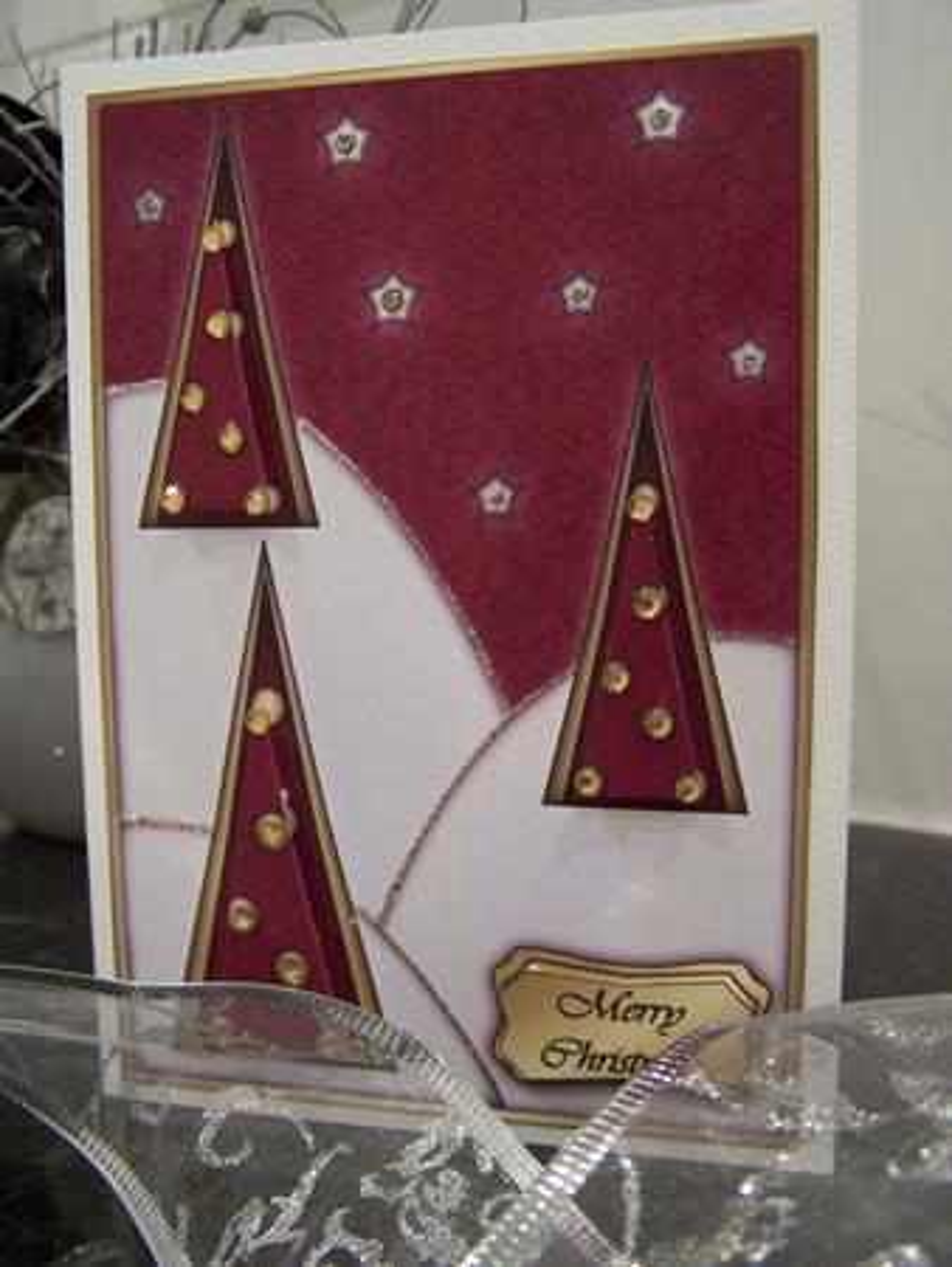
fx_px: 1392
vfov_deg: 49.0
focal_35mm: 38
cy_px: 634
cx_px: 476
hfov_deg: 37.8
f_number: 2.8
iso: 140
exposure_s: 1/10
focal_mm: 6.3
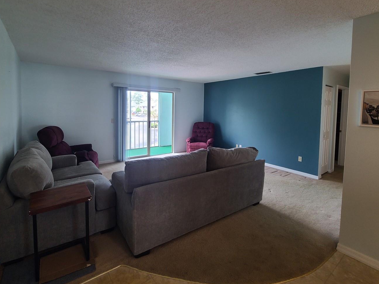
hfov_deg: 94.4
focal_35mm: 16
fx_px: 175
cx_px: 178
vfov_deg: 77.5
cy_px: 119
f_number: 2.2
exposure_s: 1/60
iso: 160
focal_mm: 2.2
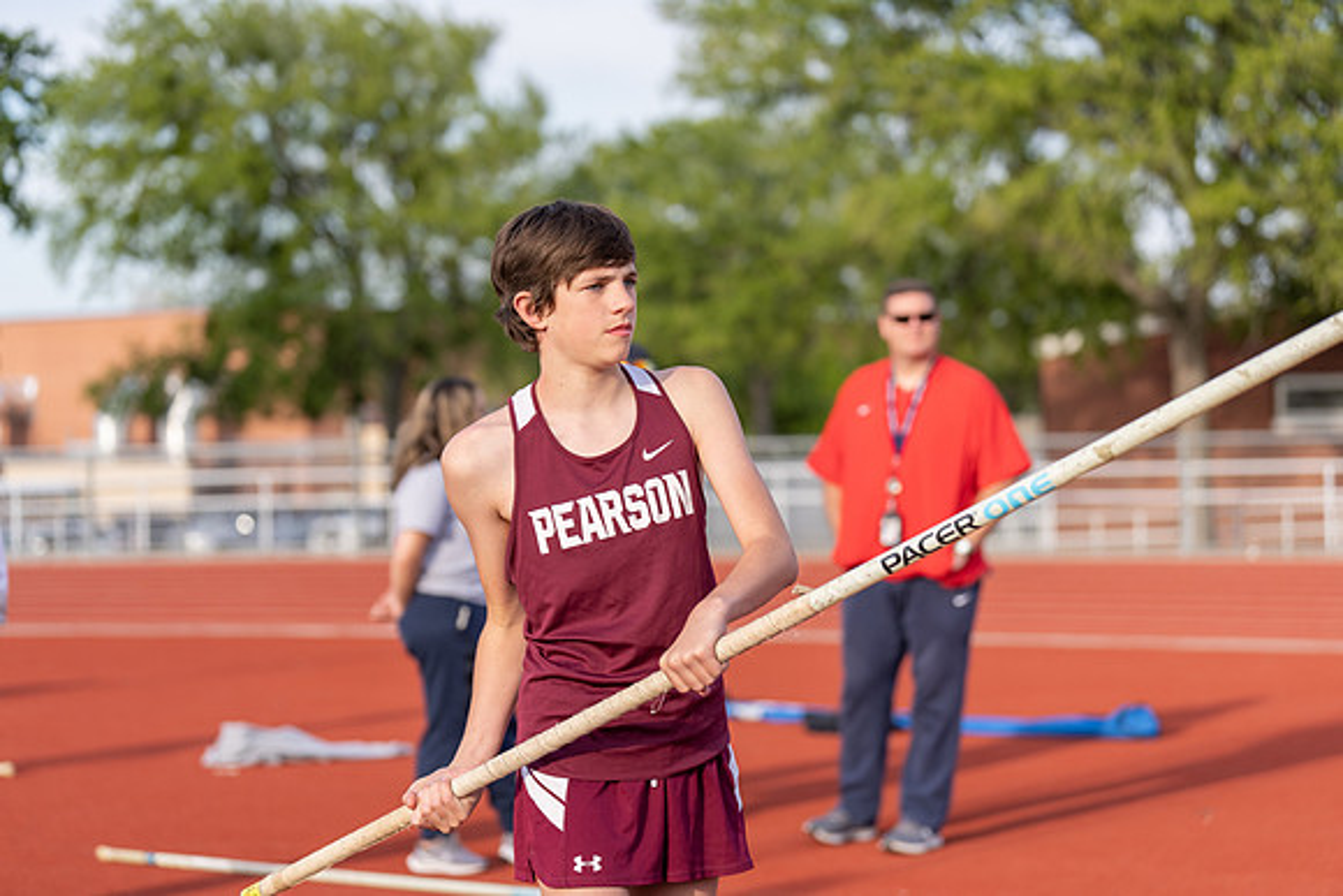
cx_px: 672
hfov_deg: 23.6
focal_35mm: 86
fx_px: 3209
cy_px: 448
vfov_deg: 15.9
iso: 200
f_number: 2.8
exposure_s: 1/1250
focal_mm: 86
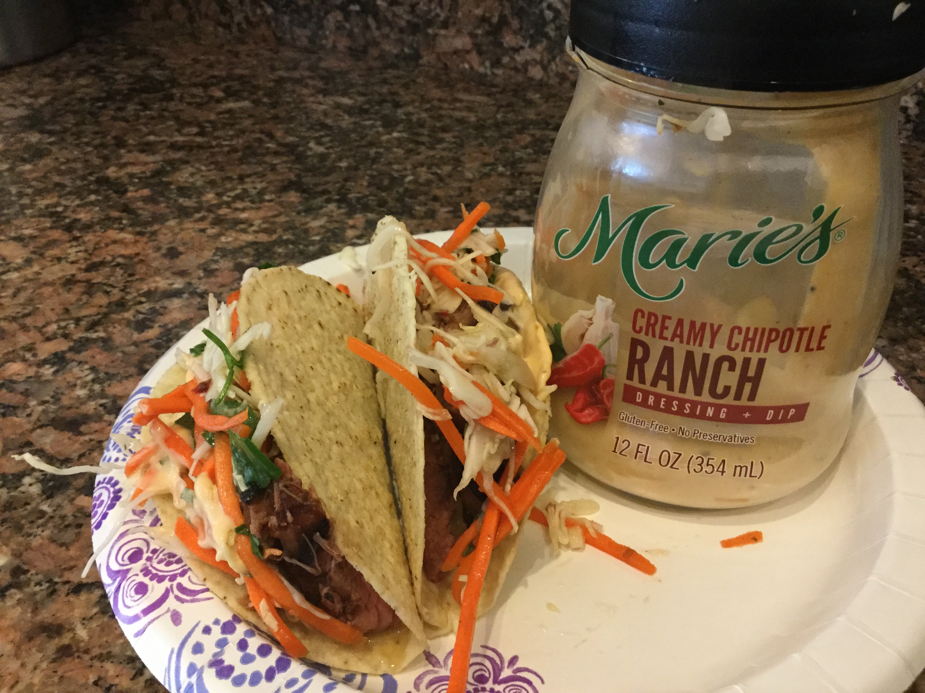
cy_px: 346
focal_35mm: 31
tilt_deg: -35.7
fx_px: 828
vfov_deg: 45.4
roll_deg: -0.8
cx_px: 462
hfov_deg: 58.4
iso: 200
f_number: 2.4
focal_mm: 3.3
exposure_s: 1/24
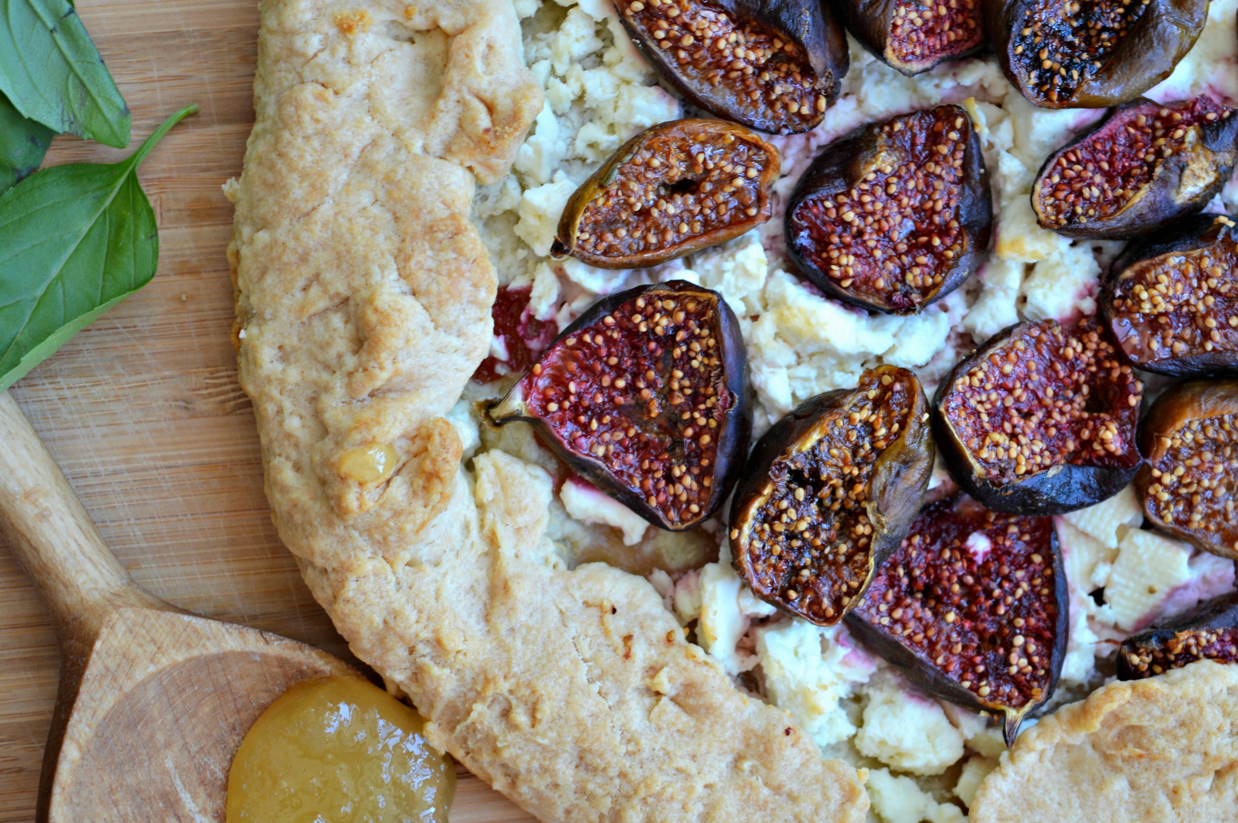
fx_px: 3387
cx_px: 674
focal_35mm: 99
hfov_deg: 20.7
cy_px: 422
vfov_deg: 13.9
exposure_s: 1/20
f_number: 5.6
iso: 100
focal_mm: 55
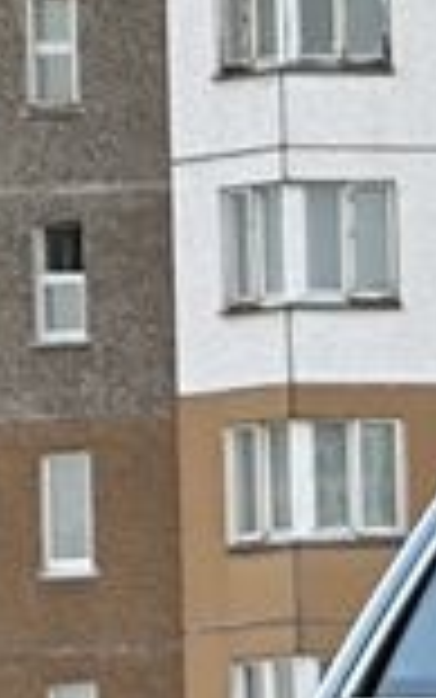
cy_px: 1292
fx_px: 12004
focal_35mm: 632
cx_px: 2531
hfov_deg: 2.0
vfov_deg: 3.3
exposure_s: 1/121
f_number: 2.8
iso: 40
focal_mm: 9
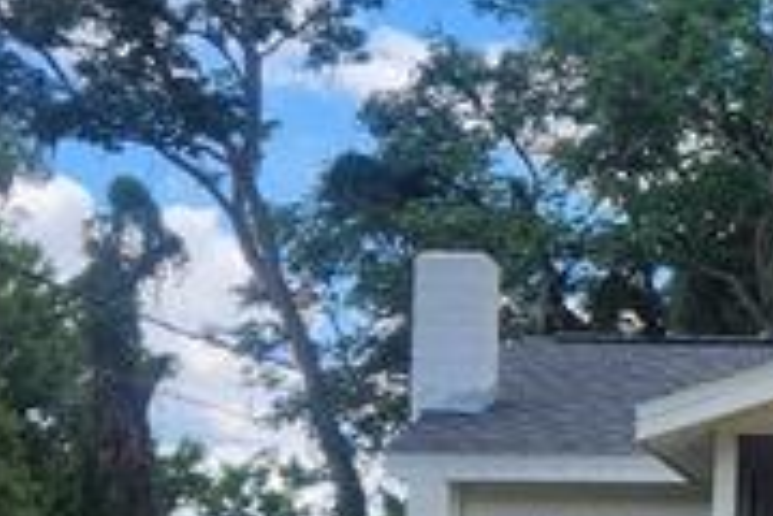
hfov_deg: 17.8
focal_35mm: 102
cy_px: 331
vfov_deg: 13.4
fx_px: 2190
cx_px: 1181
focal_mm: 5.4
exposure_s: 1/1276
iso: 20
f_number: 1.8
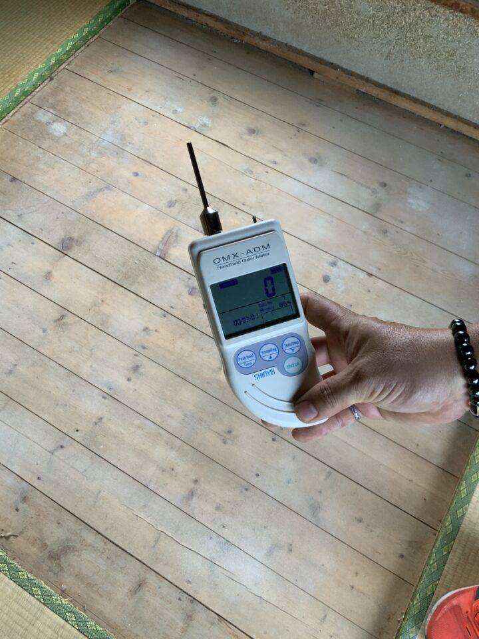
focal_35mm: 29
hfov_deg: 48.2
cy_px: 320
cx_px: 240
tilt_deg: -65.0
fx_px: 535
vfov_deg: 61.7
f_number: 1.8
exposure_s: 1/122
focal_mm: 3
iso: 50
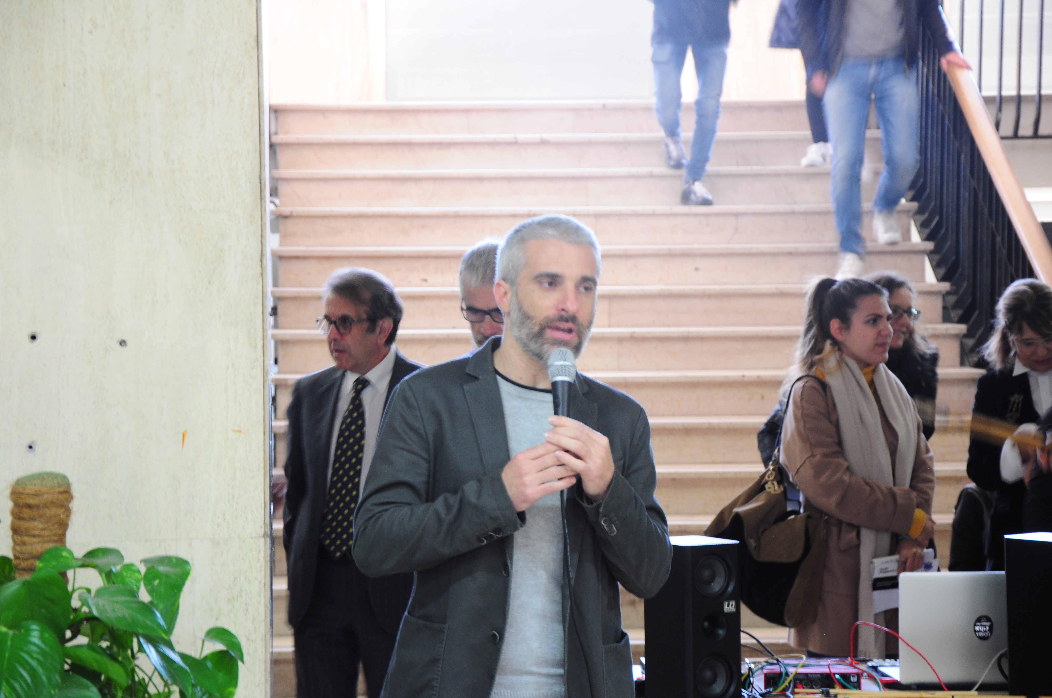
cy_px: 349
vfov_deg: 13.0
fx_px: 3065
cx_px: 526
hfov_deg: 19.5
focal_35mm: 105
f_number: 5.3
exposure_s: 1/8
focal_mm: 70
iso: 640
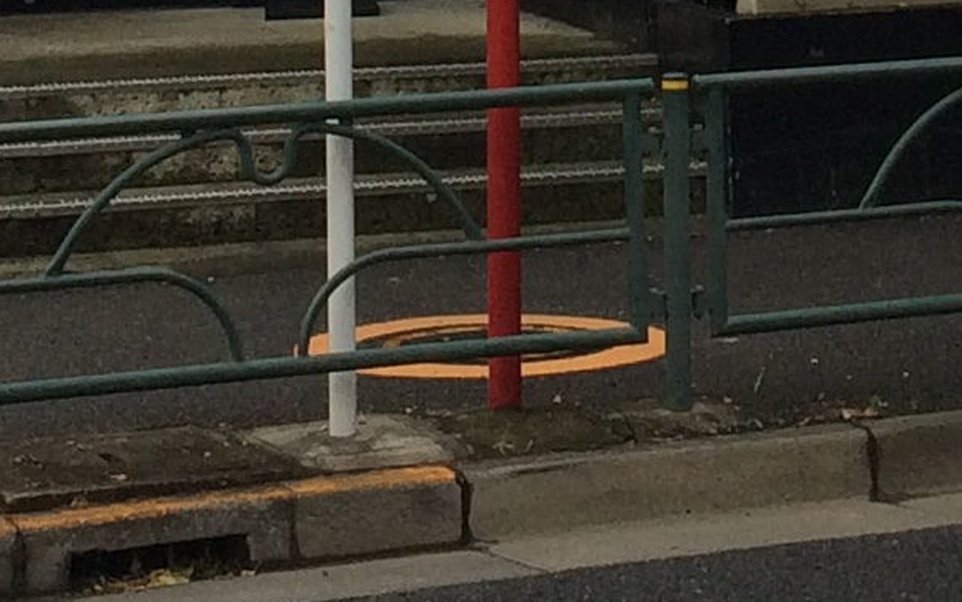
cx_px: 754
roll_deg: +1.0
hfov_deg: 12.2
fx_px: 4484
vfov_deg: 7.2
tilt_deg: +5.0
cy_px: -873
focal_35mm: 171
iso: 32
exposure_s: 1/240
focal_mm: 4.15
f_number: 2.2
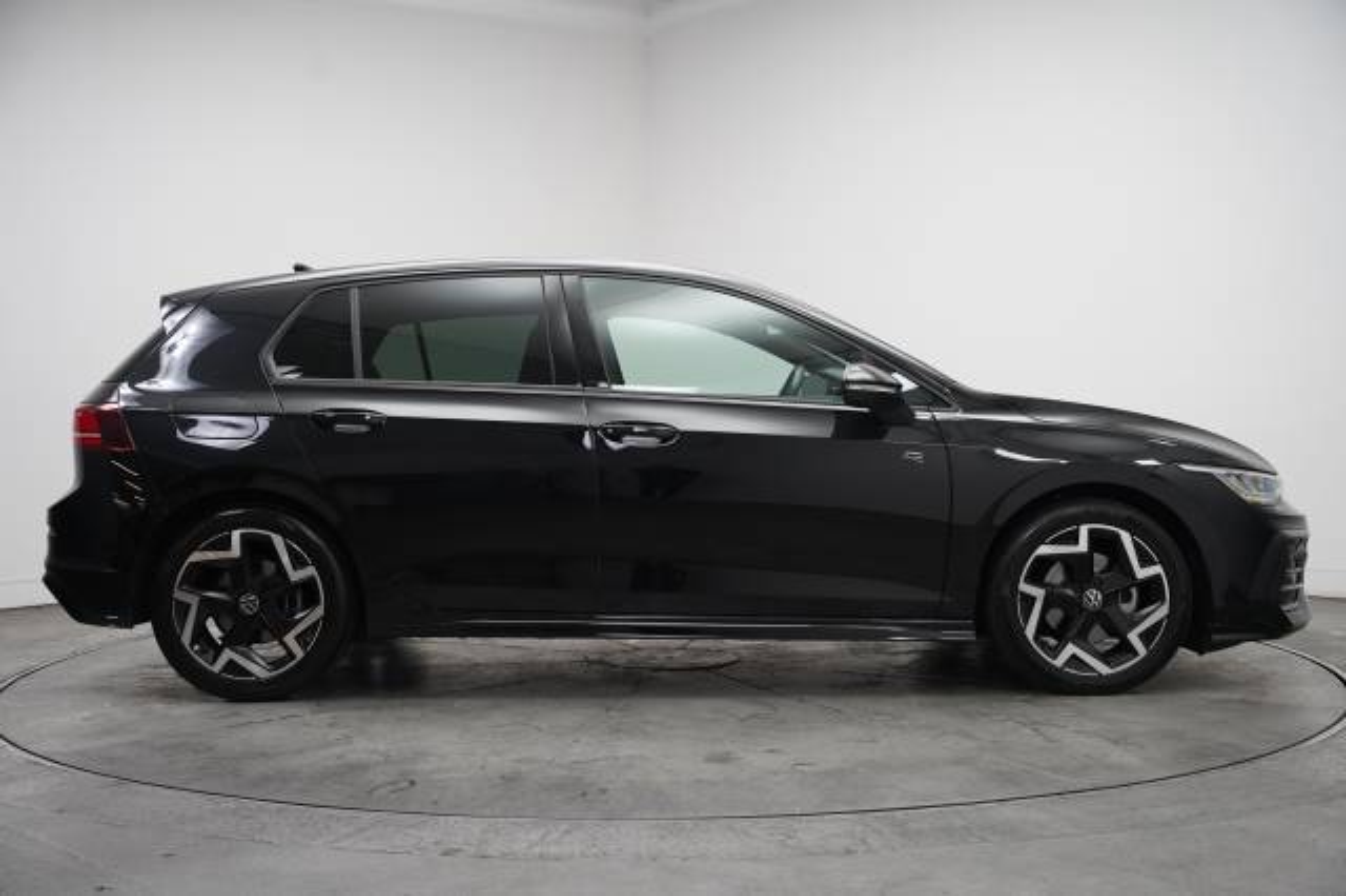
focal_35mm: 40
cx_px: 673
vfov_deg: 33.4
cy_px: 448
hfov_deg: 48.5
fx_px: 1495
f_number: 4
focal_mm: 40
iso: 1600
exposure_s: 1/160
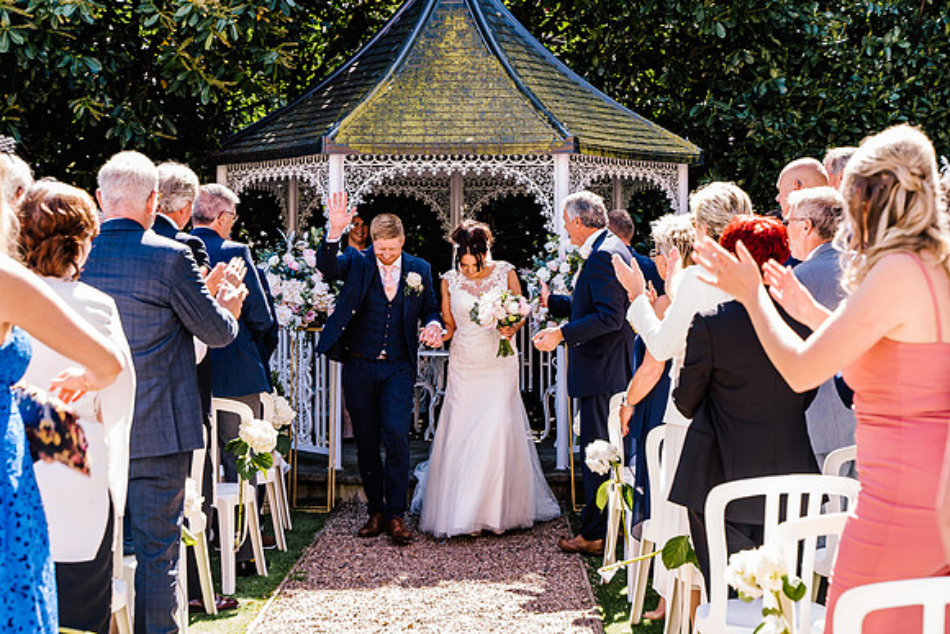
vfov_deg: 23.1
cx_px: 475
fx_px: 1549
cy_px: 317
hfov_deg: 34.1
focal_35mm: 59
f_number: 5
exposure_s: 1/125
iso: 200
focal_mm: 57
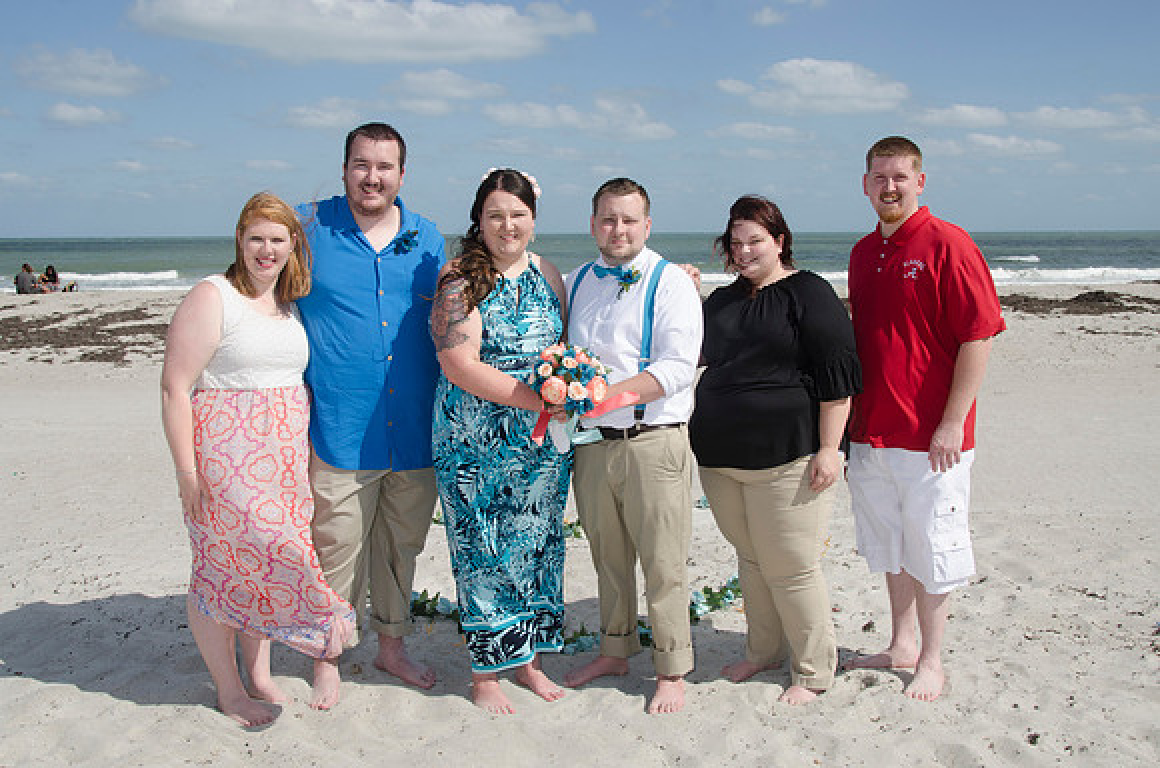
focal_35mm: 33
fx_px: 1061
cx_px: 580
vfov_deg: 39.8
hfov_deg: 57.3
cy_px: 384
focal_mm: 22
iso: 100
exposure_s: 1/250
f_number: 10
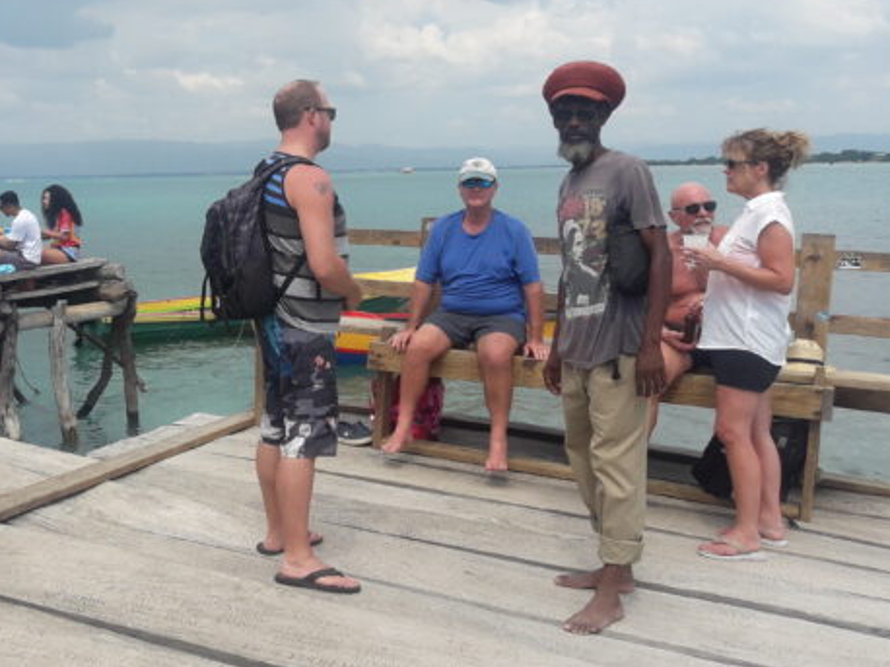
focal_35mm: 47
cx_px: 167
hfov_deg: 38.8
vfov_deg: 30.8
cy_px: 284
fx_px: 1208
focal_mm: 3.7
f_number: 1.9
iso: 40
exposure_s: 1/1443
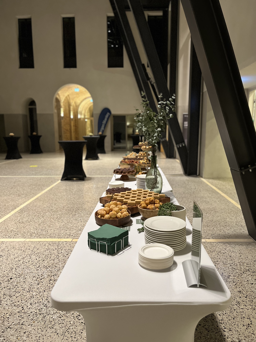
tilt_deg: -9.6
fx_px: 256
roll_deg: +0.1
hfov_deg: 53.1
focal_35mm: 26
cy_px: 171
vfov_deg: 67.3
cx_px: 128
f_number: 1.6
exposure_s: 1/60
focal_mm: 5.1
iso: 400
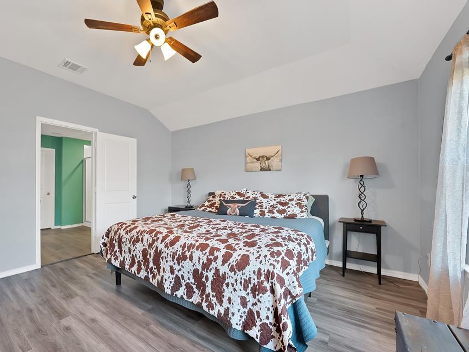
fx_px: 190
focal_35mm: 14
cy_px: 186
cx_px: 199
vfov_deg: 85.6
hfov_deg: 101.3
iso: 640
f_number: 9
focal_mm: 12
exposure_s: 1/3
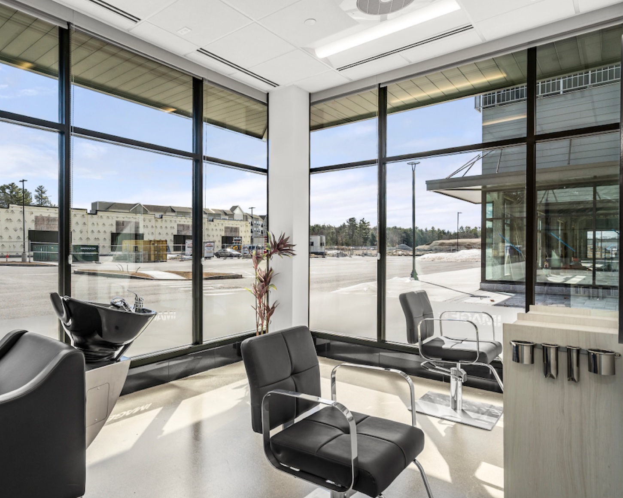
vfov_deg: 63.1
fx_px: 406
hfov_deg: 73.2
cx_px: 216
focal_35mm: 22
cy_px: 254
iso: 250
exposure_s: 1/160
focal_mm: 17
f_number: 7.1
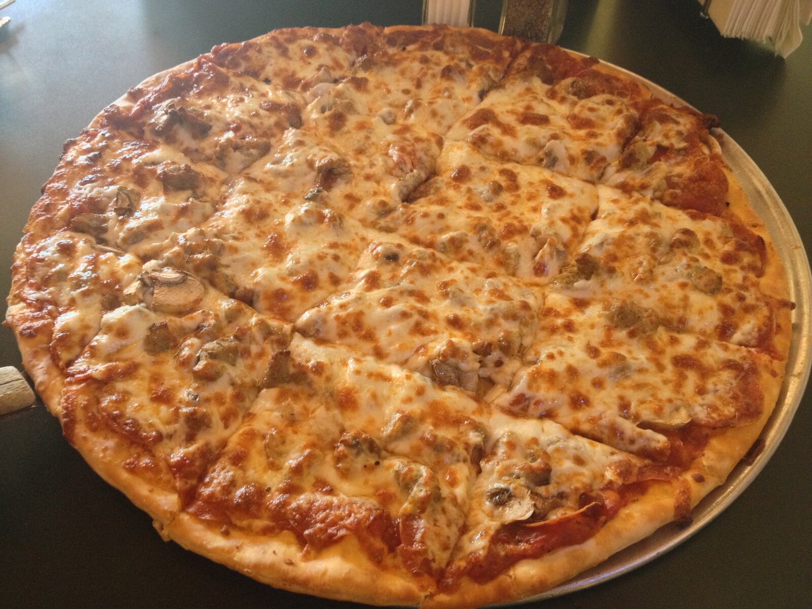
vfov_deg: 40.7
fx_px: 821
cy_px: 304
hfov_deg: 52.6
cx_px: 406
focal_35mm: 35
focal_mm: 4.28
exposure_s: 1/20
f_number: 2.4
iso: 200
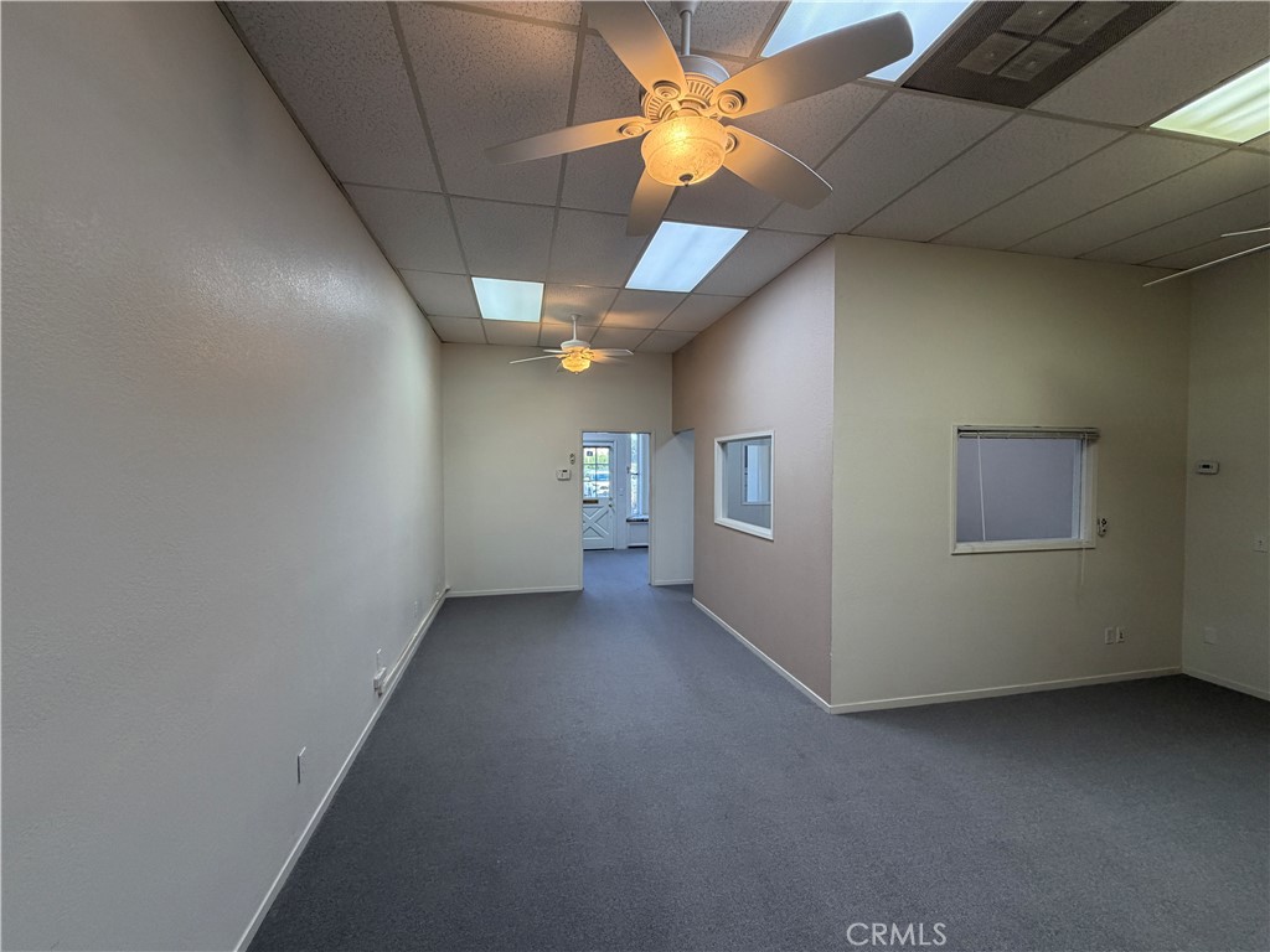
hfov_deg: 102.1
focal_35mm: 14
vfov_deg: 85.7
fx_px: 514
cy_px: 476
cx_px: 635
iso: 160
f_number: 2.2
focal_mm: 2.22
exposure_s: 1/120
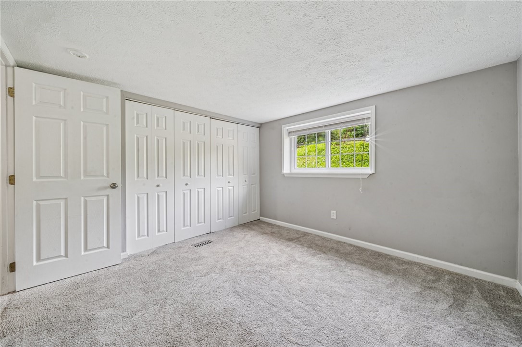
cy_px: 174
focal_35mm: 12
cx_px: 261
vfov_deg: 89.9
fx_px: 174
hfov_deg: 112.6
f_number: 14
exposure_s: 1
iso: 50
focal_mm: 12
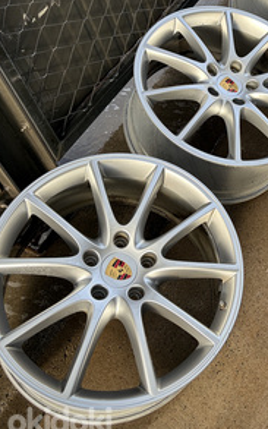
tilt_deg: -42.3
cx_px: 241
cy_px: 105
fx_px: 550
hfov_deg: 26.5
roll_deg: +13.4
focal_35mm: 47
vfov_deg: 41.4
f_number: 1.6
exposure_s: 1/390
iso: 50
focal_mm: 5.96
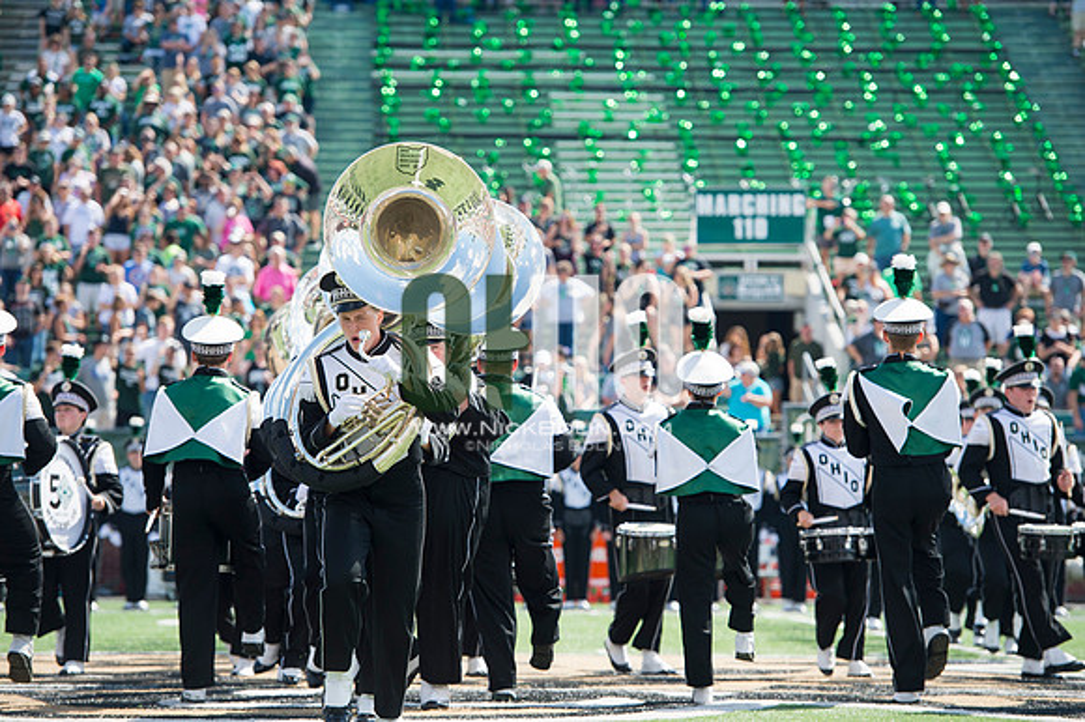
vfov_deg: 8.6
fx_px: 4819
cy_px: 361
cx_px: 542
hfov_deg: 12.8
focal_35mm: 160
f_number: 4.5
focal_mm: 160
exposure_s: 1/1000
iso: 200
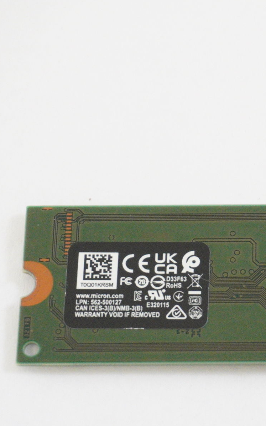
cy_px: 281
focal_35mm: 147
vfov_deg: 14.2
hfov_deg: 8.8
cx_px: 349
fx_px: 1705
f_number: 6.3
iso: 4000
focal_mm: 46
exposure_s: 1/125
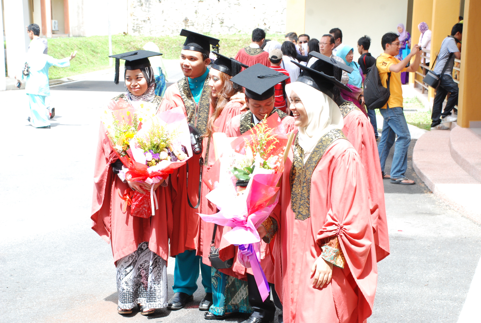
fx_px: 964
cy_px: 162
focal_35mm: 72
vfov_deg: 19.0
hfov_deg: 28.0
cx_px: 240
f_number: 8
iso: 400
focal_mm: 48
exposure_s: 1/125
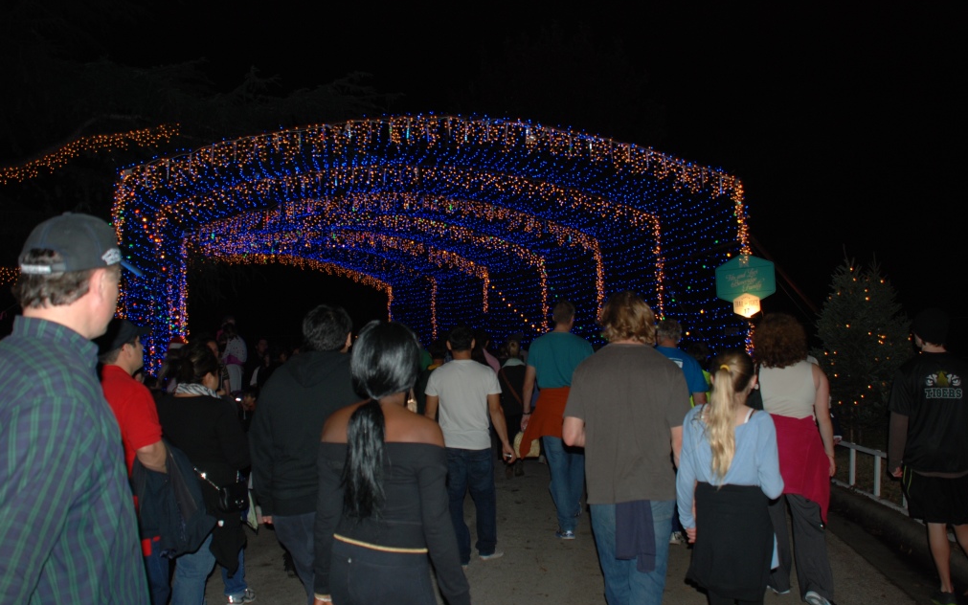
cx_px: 483
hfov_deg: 61.2
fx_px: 818
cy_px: 287
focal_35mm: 31
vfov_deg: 40.6
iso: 200
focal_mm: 20
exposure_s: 1/60
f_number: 3.8
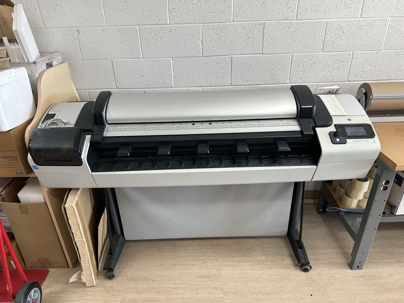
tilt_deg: -26.2
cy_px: 152
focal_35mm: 24
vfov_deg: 56.8
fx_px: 280
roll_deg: +2.0
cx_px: 202
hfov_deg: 71.6
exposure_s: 1/120
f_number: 1.78
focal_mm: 6.86
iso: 160
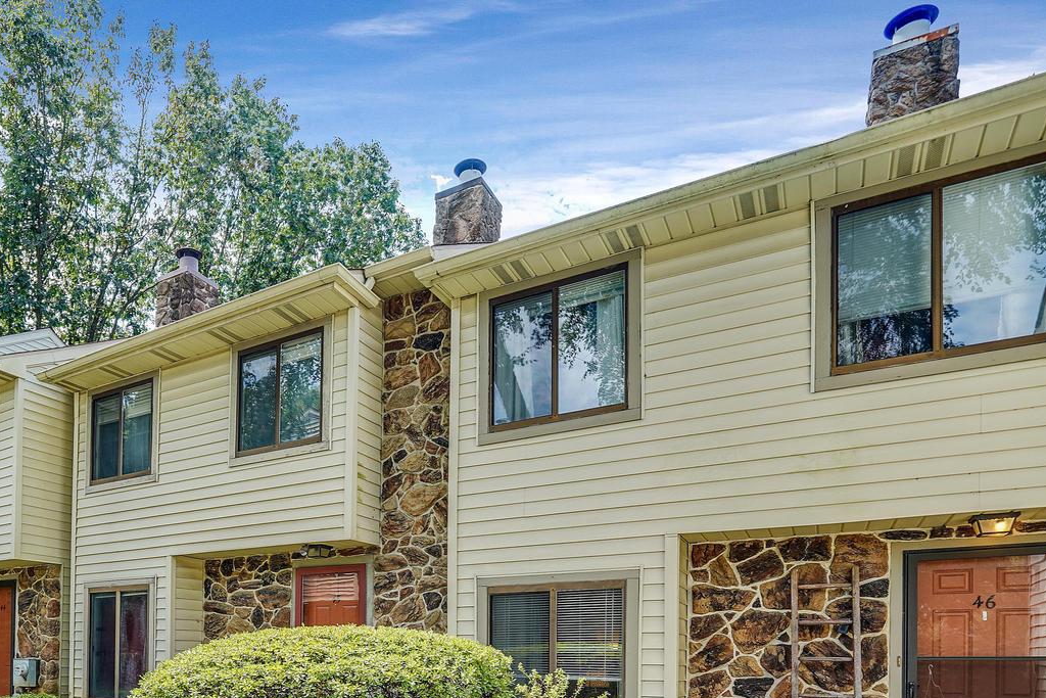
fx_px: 697
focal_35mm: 24
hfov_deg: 70.9
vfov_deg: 46.3
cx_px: 325
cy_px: 665
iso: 100
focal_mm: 12
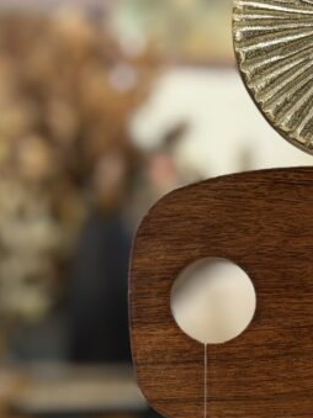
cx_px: 354
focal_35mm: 145
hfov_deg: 10.1
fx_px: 1749
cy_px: 427
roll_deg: -0.5
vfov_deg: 13.4
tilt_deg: -3.1
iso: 125
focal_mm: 6.76
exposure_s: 1/60
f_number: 1.78
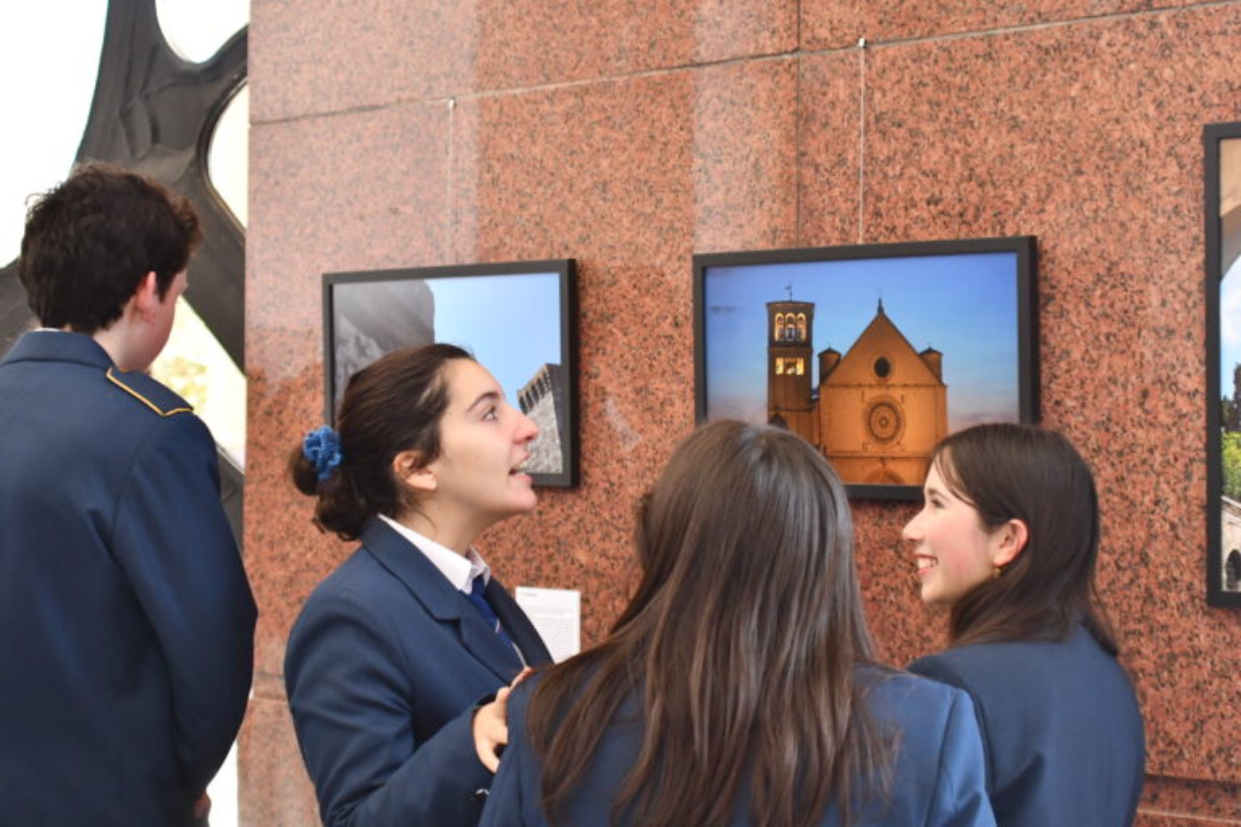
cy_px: 414
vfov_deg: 19.5
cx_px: 620
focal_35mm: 70
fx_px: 2413
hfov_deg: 28.8
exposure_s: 1/125
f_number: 3.5
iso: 1250
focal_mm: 35
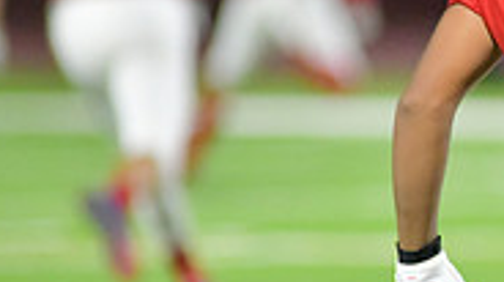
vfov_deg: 1.2
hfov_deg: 2.2
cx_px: 668
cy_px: 108
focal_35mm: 991
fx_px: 13228
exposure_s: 1/1250
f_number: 4
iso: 12800
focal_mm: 300
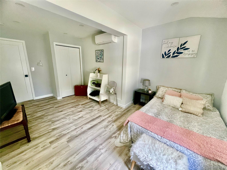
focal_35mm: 13
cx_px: 114
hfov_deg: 106.2
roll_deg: -0.2
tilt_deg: -12.6
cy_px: 85
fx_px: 85
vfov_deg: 89.9
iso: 250
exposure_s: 1/82
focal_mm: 1.57
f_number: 1.8
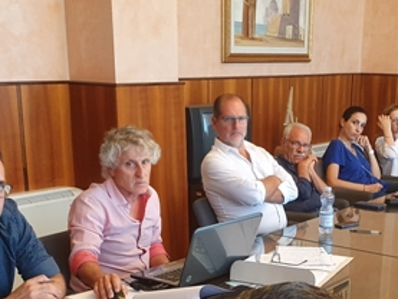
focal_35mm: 60
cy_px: 275
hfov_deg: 31.9
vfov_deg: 23.7
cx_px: 267
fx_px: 690
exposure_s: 1/50
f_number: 2.4
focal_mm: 4.32
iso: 400
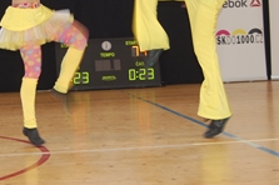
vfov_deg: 13.4
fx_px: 782
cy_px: 32
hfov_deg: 20.1
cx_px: 79
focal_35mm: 101
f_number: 4.2
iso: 400
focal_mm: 30
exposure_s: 1/60
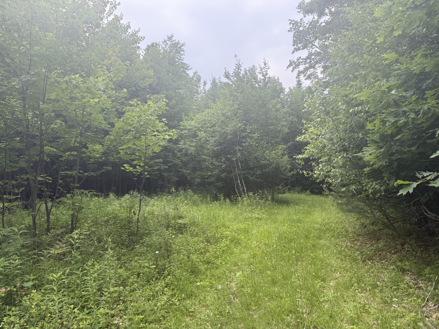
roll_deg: -0.2
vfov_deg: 56.8
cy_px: 164
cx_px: 220
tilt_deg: +3.2
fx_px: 304
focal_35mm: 24
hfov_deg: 71.6
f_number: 1.78
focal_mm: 6.76
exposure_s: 1/1091
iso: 100
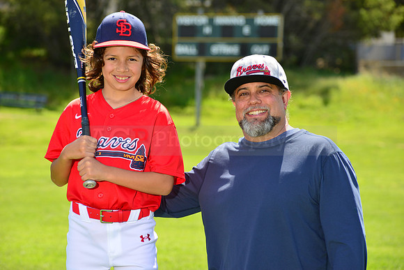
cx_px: 202
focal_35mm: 160
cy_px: 135
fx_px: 1796
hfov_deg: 12.8
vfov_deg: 8.6
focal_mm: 160
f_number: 8
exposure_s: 1/250
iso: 200
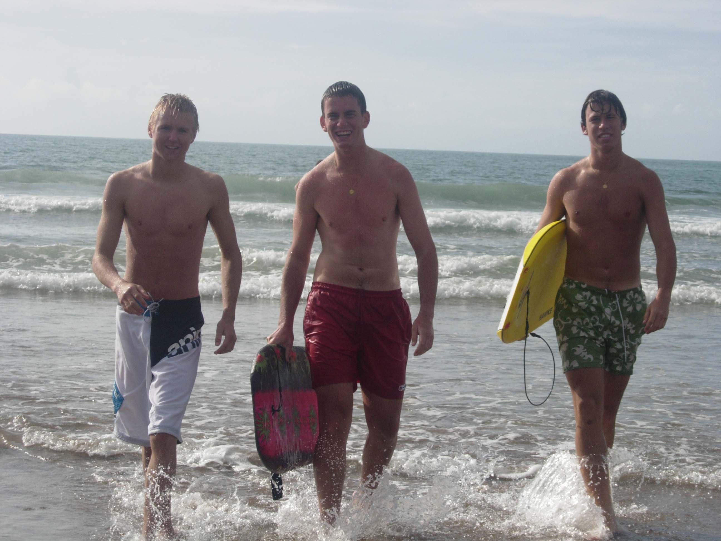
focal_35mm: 113
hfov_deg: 17.4
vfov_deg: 13.1
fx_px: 2354
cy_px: 270
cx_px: 360
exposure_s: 1/939
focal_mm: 23.4
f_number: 4.9
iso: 64
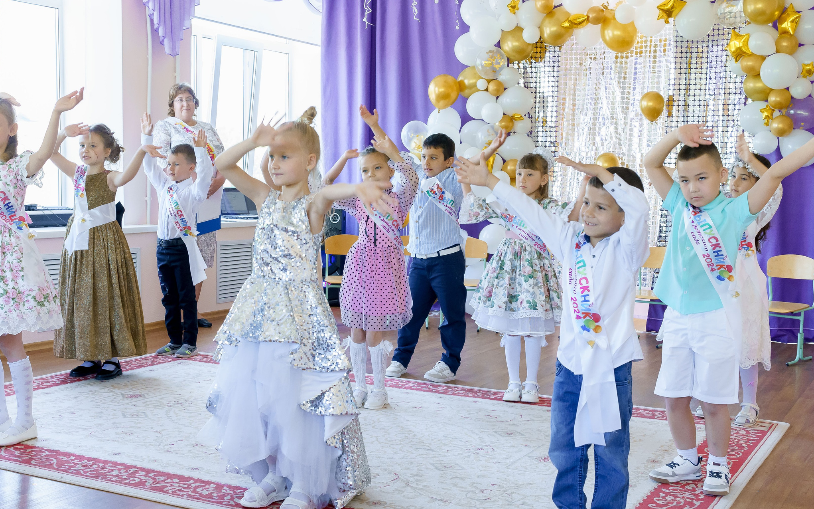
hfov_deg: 43.4
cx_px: 370
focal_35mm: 46
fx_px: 1020
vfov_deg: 27.9
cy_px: 296
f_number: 5
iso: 2500
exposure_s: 1/160
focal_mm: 35
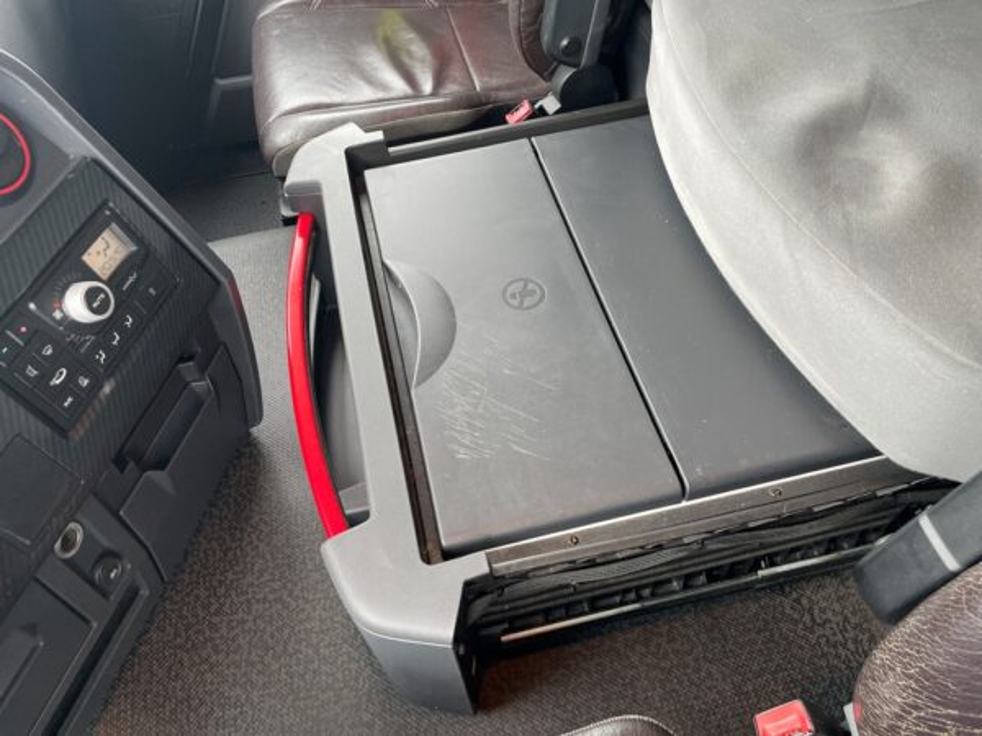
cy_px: 368
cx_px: 491
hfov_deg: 67.3
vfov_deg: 53.1
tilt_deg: -53.0
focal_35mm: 26
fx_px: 738
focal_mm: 4.2
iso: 125
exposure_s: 1/120
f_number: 1.6
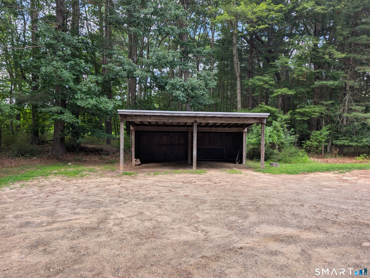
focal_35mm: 24
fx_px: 257
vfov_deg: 56.9
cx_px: 185
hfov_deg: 71.5
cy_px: 139
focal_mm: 6.9
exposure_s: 1/135
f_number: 1.68
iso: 19
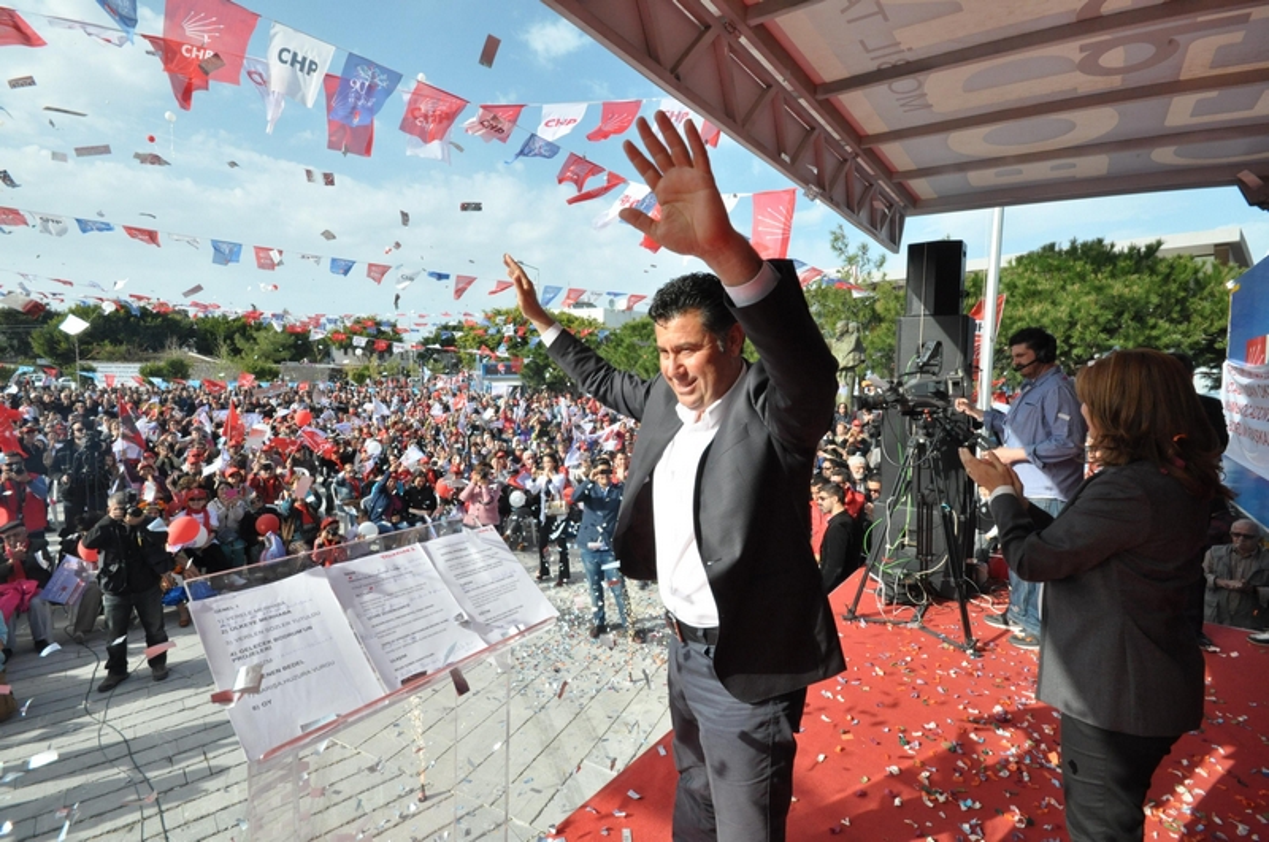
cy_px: 421
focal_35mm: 15
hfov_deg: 100.5
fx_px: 528
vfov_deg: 77.2
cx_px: 634
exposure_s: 1/640
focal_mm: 10
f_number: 13
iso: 1000
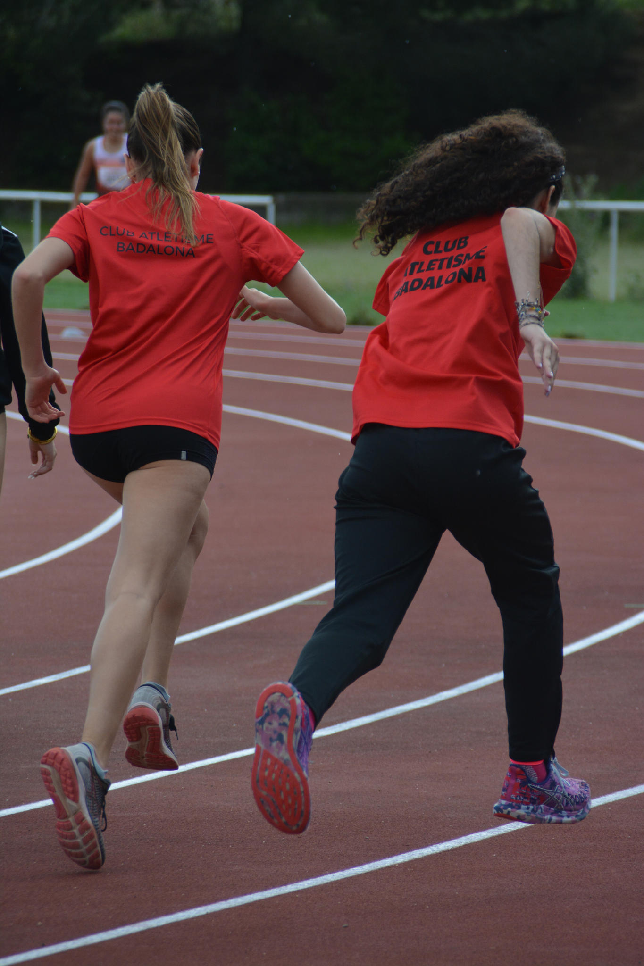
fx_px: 8051
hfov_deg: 4.6
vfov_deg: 6.9
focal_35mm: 300
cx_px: 322
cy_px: 483
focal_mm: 200
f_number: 6.3
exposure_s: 1/1000
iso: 560
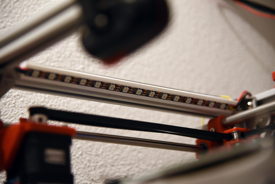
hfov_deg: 17.1
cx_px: 138
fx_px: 917
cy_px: 92
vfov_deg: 11.4
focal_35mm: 120
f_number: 4
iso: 1600
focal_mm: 120
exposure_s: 1/60
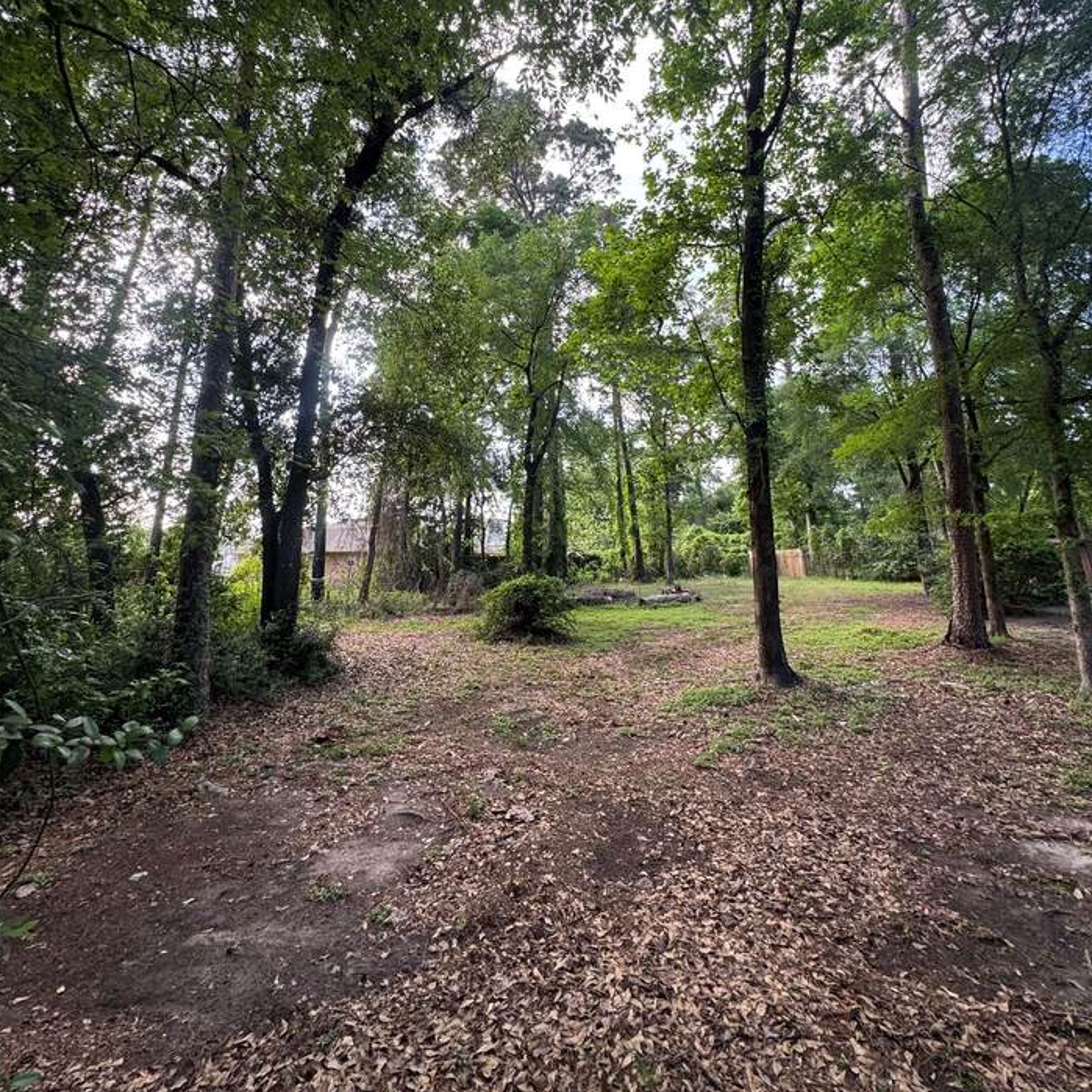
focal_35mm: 17
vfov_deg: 81.8
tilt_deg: +17.2
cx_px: 555
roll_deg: -1.4
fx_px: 607
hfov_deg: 84.0
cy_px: 386
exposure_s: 1/99
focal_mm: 2.22
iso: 64
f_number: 2.2
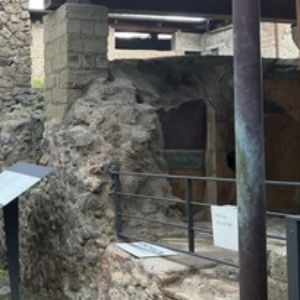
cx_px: 13
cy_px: 134
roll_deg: +1.7
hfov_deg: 30.3
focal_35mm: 53
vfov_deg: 32.2
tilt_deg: +2.1
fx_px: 520
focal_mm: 3
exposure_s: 1/122
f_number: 1.8
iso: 32
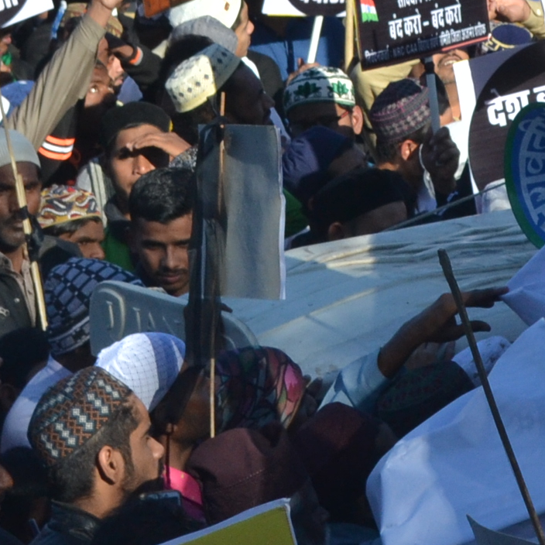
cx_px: 724
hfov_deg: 5.1
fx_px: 6129
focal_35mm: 344
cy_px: -267
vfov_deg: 5.1
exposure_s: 1/400
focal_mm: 55
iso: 400
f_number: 10
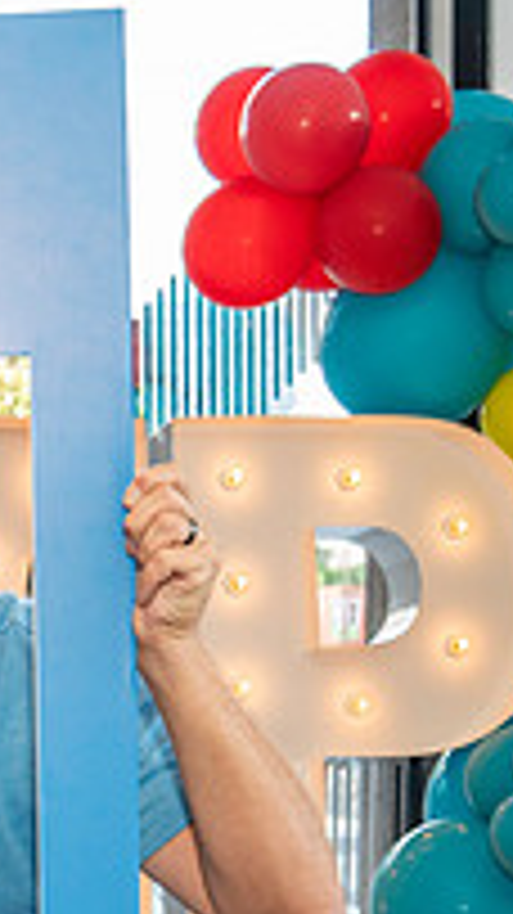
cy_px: 786
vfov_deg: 28.5
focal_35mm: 72
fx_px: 1743
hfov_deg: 15.2
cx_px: -315
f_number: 4.5
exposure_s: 1/200
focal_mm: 24
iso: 1000
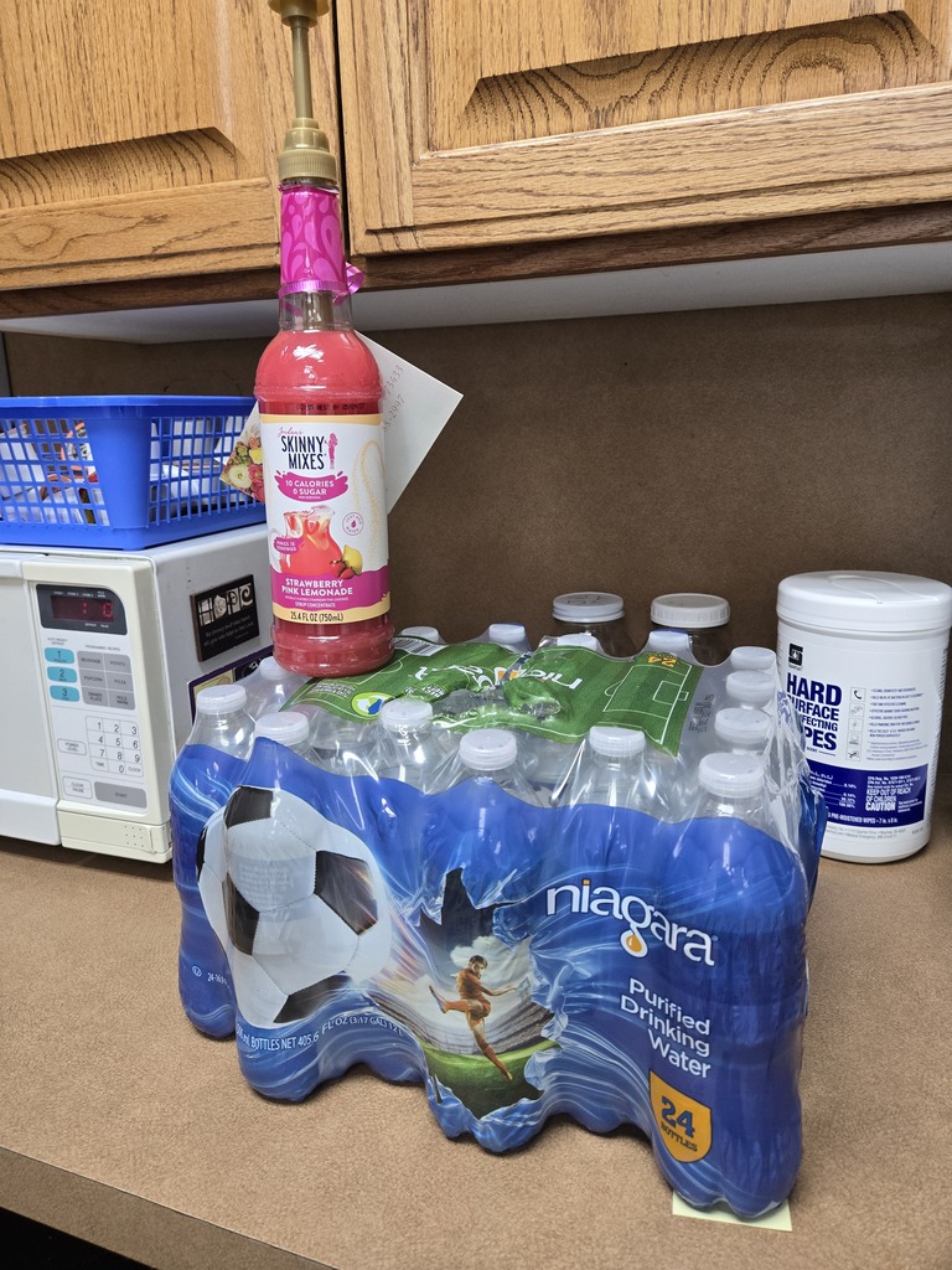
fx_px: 843
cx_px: 476
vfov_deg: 73.9
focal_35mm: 23
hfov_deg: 58.9
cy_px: 635
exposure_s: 1/120
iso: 250
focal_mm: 5.4
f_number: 1.8
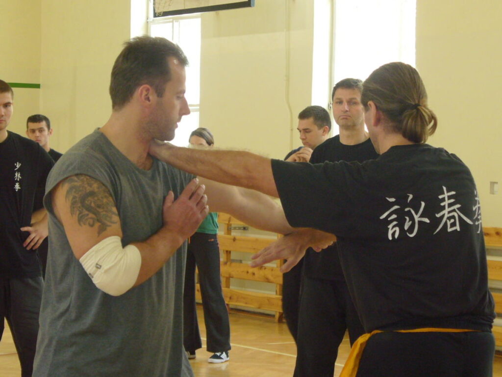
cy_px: 188
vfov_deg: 12.2
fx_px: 1755
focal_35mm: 121
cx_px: 251
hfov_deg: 16.3
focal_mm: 14.5
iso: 125
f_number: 3.4
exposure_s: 1/30
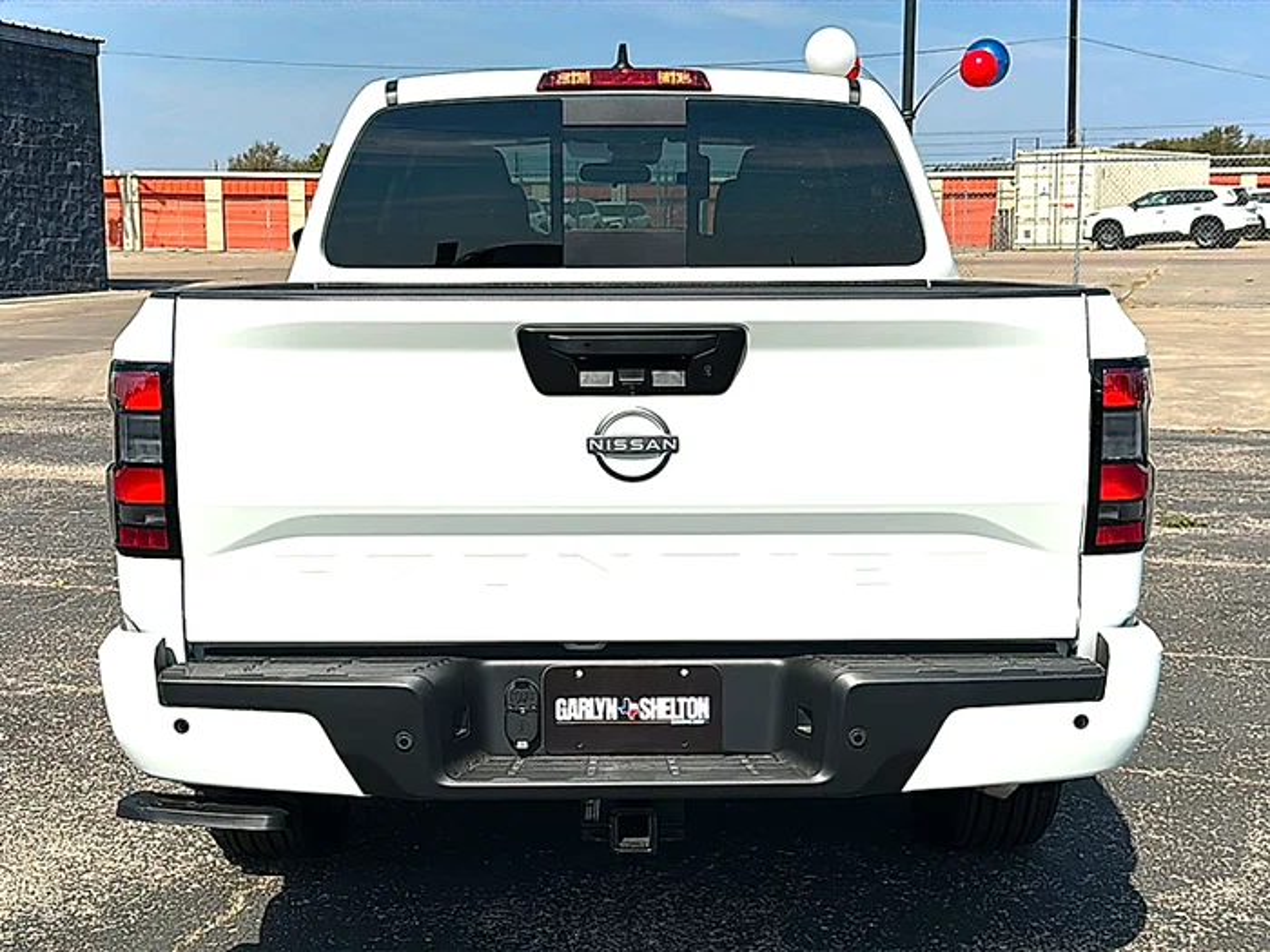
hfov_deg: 42.9
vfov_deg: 32.9
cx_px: 635
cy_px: 476
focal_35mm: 44
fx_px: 1614
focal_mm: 6.86
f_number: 1.78
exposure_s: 1/10989
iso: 80
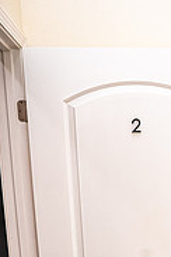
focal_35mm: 59
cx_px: 200
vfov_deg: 32.2
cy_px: 235
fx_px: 420
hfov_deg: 21.5
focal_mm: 24
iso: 640
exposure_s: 1/100
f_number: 5.6
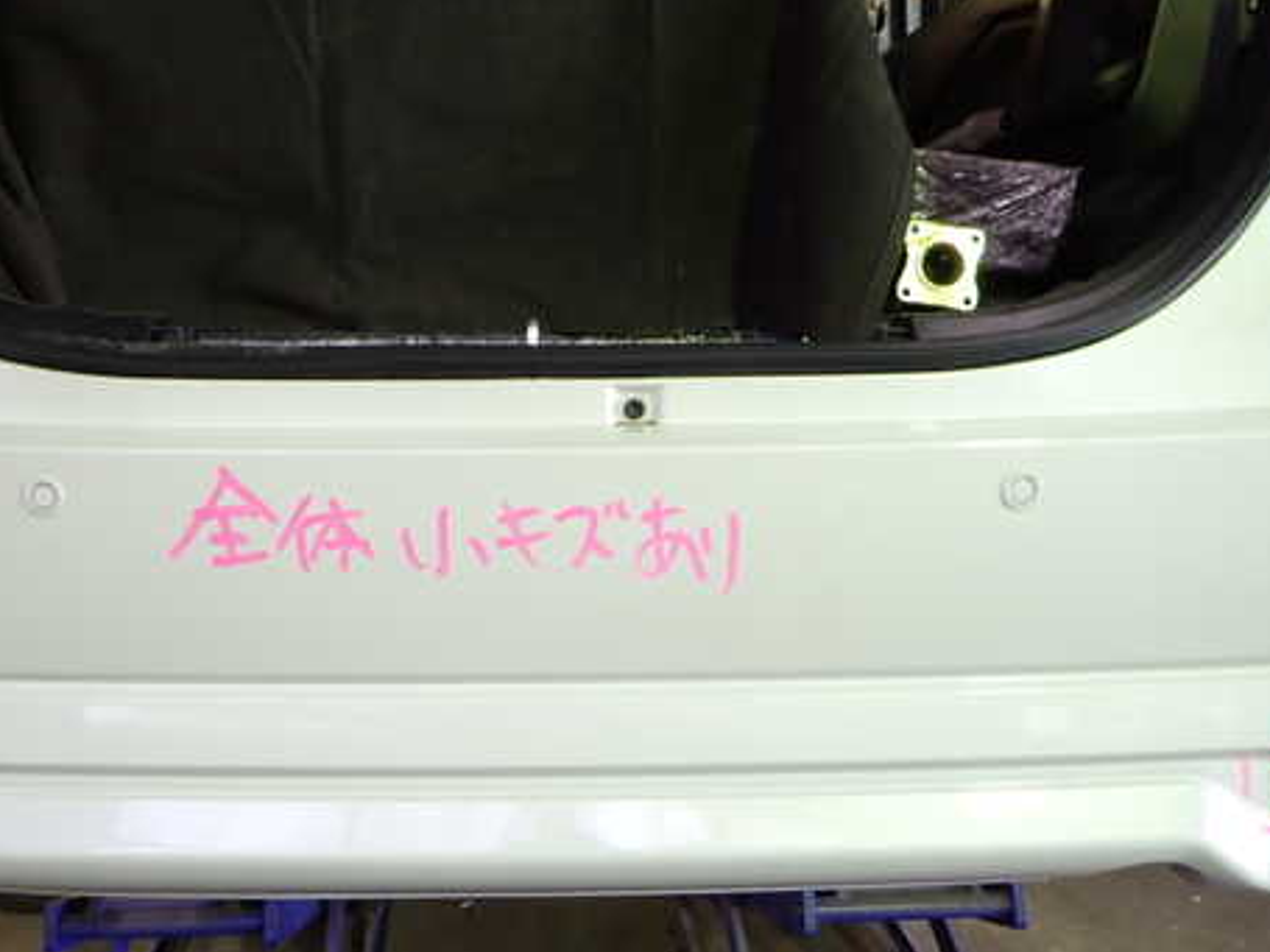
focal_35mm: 33
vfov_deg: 42.9
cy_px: 530
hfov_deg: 55.1
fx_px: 1210
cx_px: 541
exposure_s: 1/40
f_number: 2
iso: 200
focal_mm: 4.5
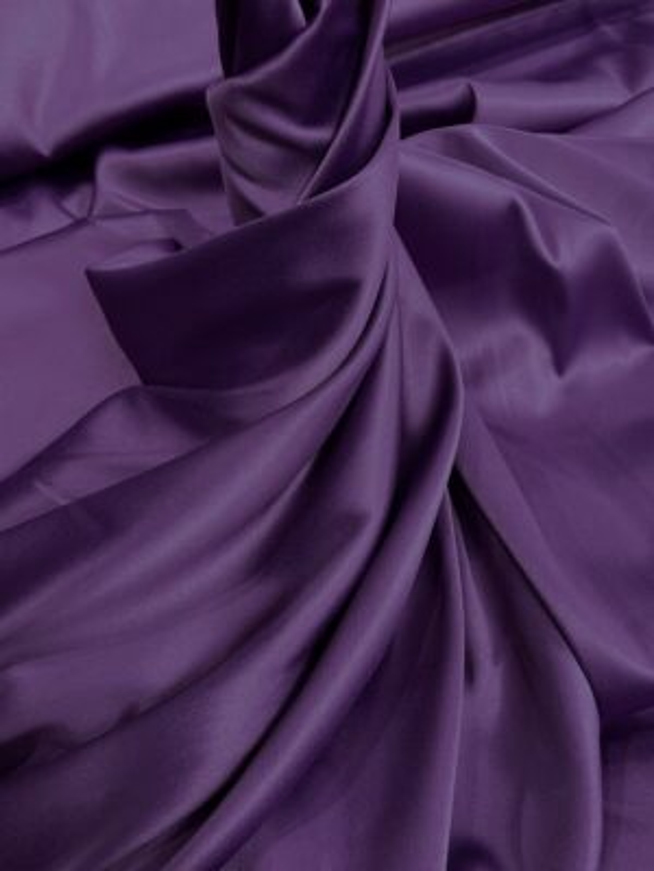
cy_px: 436
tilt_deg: -59.4
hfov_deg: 53.1
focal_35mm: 26
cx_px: 327
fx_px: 655
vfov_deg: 67.3
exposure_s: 1/50
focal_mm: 4.2
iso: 200
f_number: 1.6
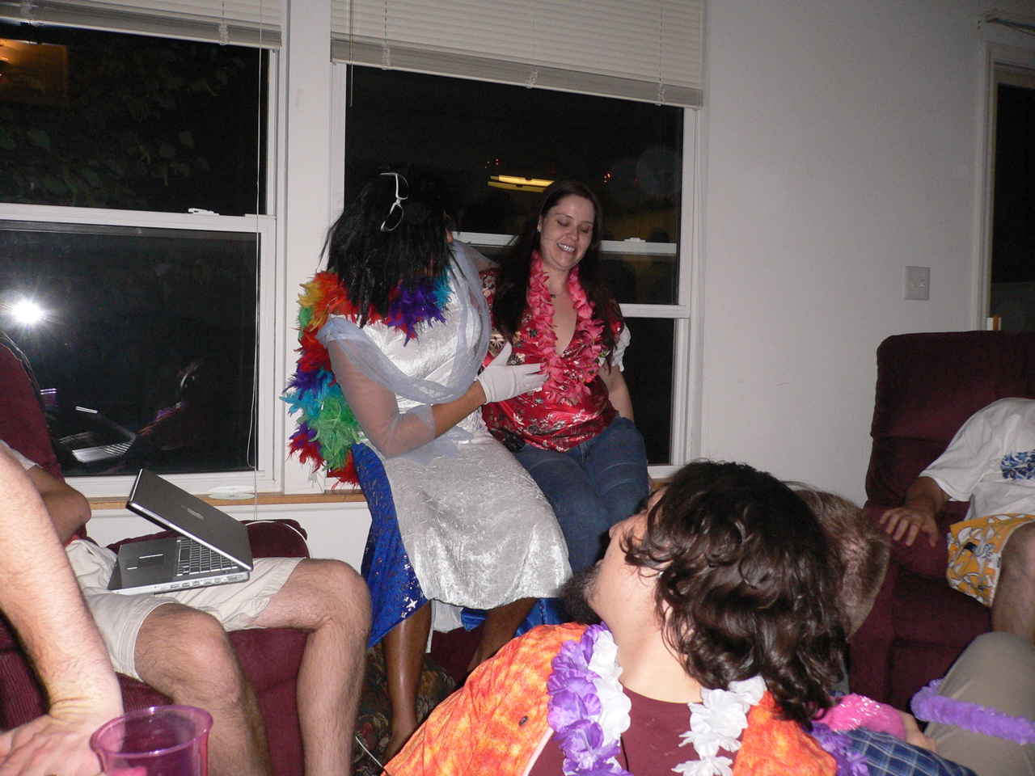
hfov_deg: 52.6
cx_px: 518
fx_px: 1046
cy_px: 388
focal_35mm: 35
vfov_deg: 40.7
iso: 200
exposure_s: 1/60
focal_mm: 5.8
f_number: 2.8
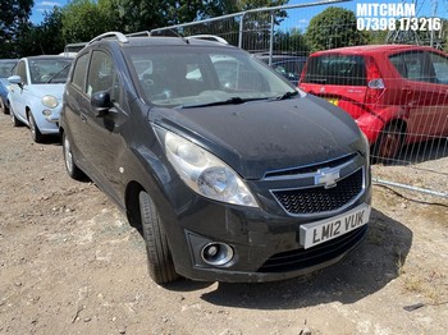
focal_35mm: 26
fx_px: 336
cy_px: 168
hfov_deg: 67.3
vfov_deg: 53.0
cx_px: 224
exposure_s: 1/1866
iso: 32
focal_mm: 4.25
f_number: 1.8
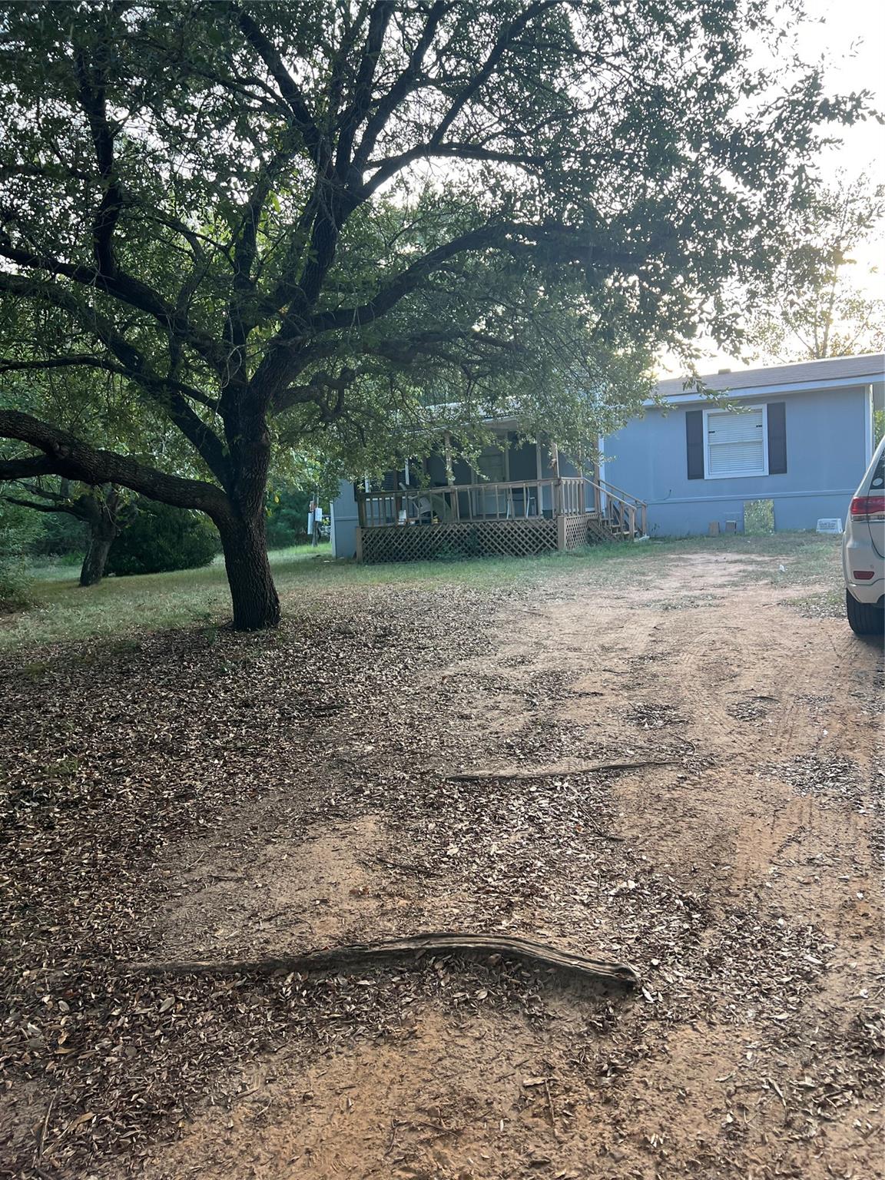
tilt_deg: -5.8
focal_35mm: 26
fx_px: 886
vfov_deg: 67.3
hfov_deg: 53.1
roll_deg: +2.4
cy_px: 590
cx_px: 442
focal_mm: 5.7
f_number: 1.5
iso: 50
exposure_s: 1/171
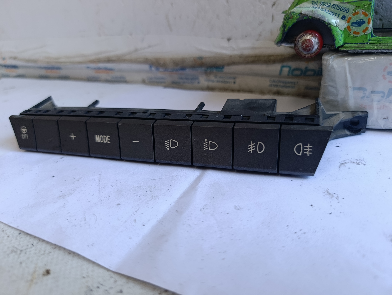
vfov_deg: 59.0
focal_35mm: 23
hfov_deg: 73.8
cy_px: 148
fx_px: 261
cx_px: 196
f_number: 1.65
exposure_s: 1/100
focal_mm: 6.11
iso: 301
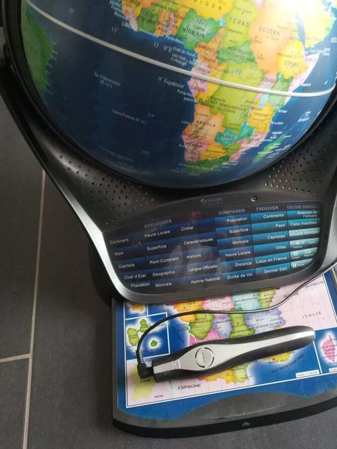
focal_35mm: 48
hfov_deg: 30.1
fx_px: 623
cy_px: 180
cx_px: 220
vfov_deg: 39.5
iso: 434
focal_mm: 4.5
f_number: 2
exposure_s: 1/17
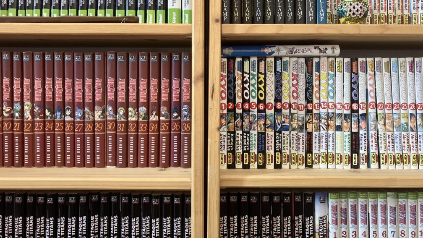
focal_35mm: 31
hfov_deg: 62.6
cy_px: 84
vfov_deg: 37.5
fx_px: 348
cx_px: 211
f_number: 1.8
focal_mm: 3.99
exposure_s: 1/52
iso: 320
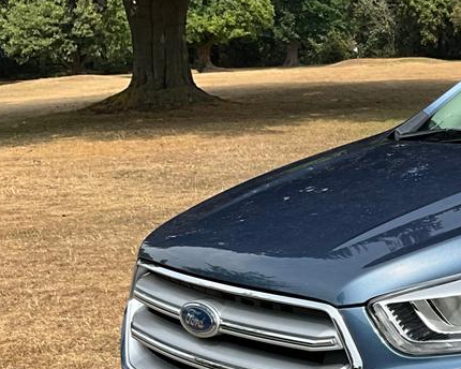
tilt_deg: -12.4
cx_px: 634
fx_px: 1078
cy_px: 300
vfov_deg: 19.2
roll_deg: -0.4
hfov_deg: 21.4
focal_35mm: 79
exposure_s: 1/1577
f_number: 1.8
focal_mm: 3
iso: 25
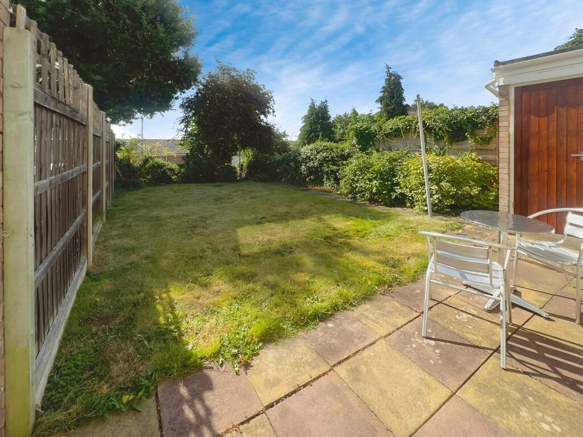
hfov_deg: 106.2
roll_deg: -0.8
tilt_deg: -9.2
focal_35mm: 13
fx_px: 219
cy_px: 218
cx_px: 292
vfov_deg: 89.9
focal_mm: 1.57
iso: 32
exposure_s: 1/633
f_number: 1.8
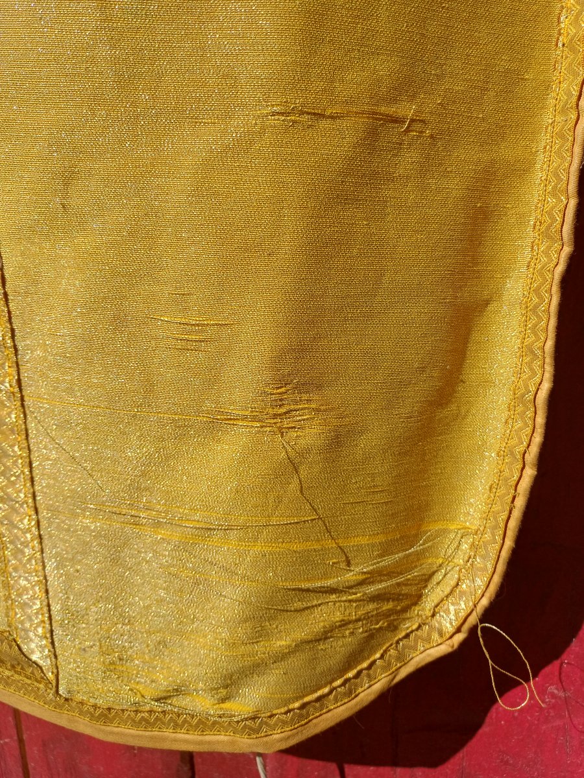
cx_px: 292
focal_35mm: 25
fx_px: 562
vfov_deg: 69.4
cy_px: 389
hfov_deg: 54.9
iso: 50
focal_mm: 4.65
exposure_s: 1/1658
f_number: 1.8
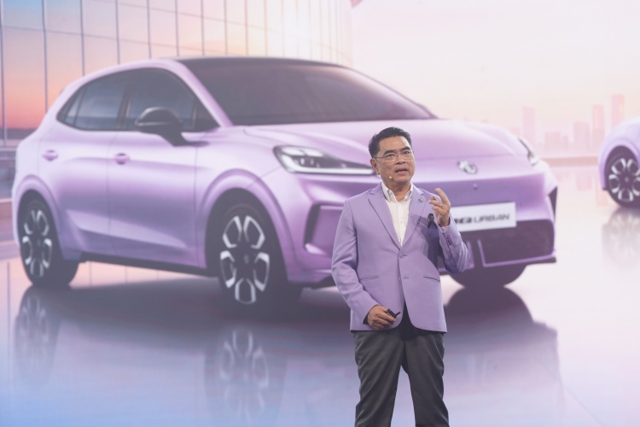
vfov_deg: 12.0
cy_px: 214
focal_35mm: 114
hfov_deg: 17.9
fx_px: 2027
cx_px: 320
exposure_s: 1/200
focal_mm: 114
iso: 400
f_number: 3.5
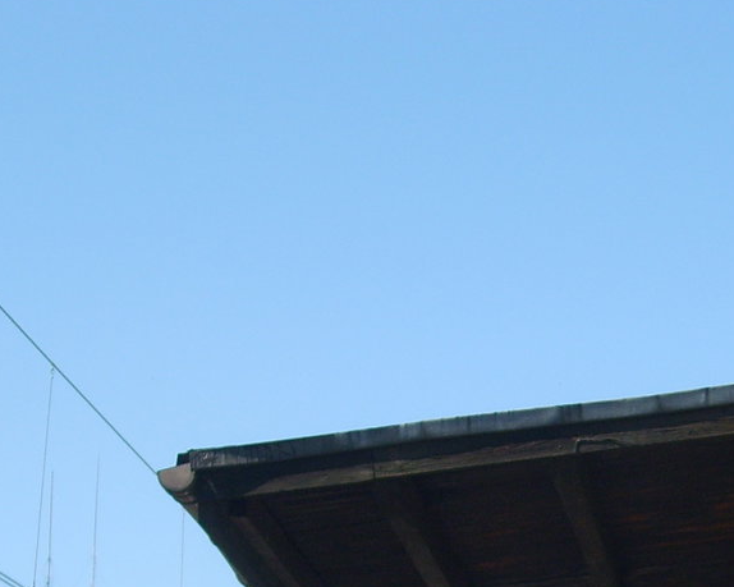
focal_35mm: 117
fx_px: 2541
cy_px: 758
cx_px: 627
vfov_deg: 12.8
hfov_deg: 16.3
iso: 50
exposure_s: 1/750
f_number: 3
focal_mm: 7.2
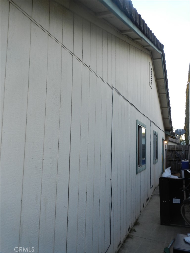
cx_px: 95
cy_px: 126
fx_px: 205
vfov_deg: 63.4
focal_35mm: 28
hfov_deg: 49.7
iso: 160
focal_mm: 5
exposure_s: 1/60
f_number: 3.6
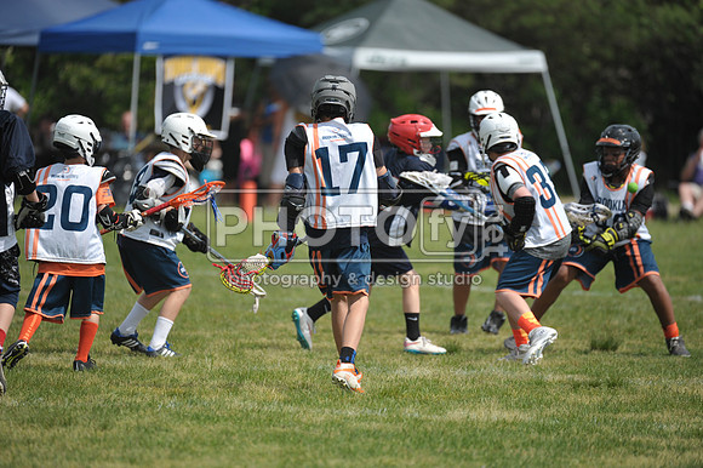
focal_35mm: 350
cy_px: 234
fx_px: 6831
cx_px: 352
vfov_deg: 3.9
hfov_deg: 5.9
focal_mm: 350
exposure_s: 1/4000
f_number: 4
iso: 640
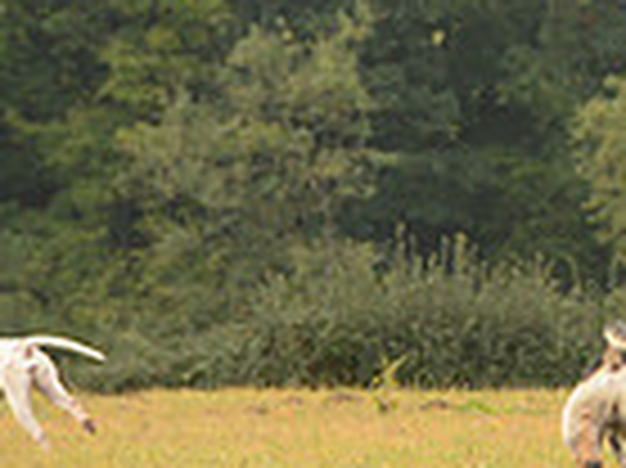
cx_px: 1198
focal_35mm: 723
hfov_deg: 2.7
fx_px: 13064
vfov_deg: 2.1
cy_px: -126
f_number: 5.6
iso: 2500
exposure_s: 1/1000
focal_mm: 180
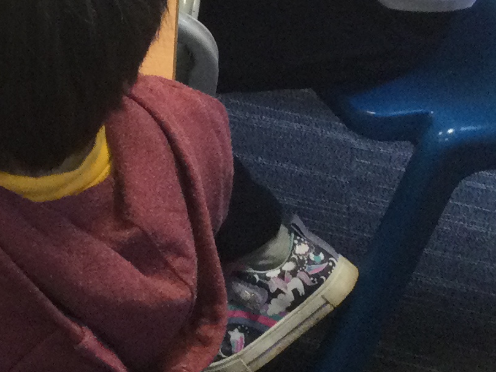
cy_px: -133
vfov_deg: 11.5
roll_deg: -2.3
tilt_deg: -31.3
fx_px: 1791
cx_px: -318
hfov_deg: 14.4
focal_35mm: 125
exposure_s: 1/33
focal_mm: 3.3
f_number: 2.4
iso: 80
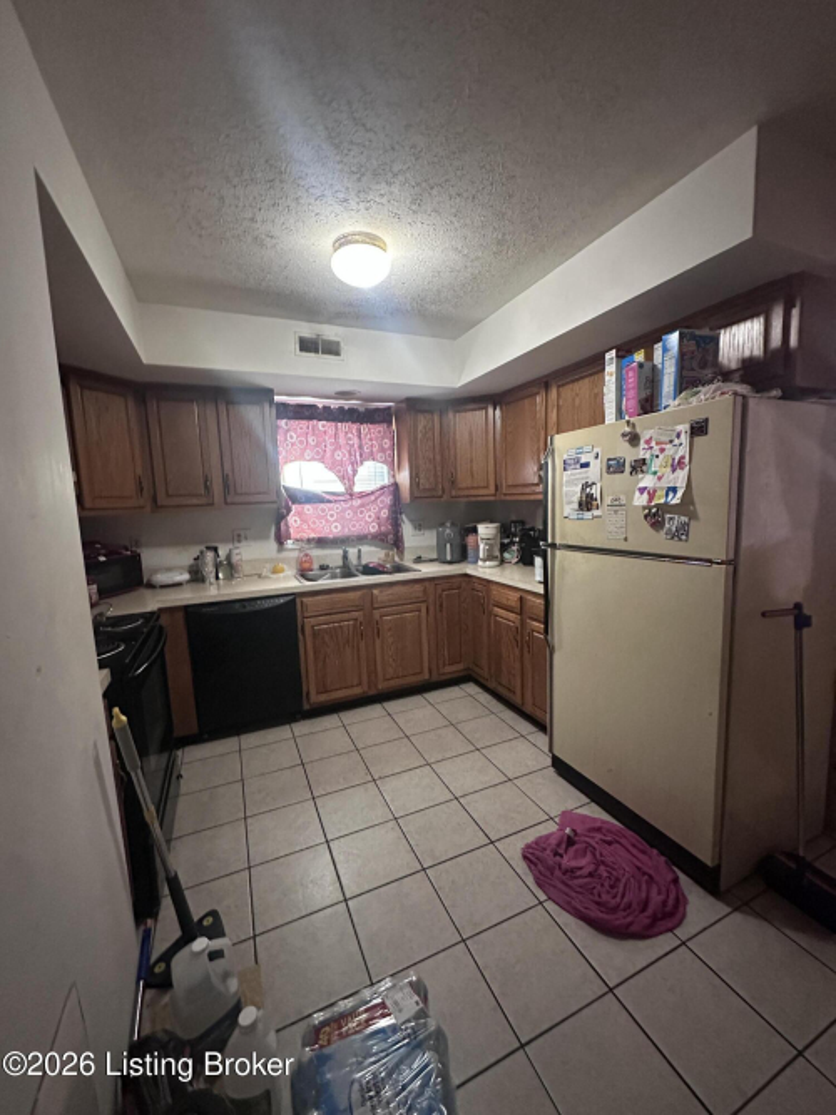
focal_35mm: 14
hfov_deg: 85.7
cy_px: 558
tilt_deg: -6.4
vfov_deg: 102.1
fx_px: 451
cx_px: 418
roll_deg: +2.3
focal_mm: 2.22
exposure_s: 1/60
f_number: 2.2
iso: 800
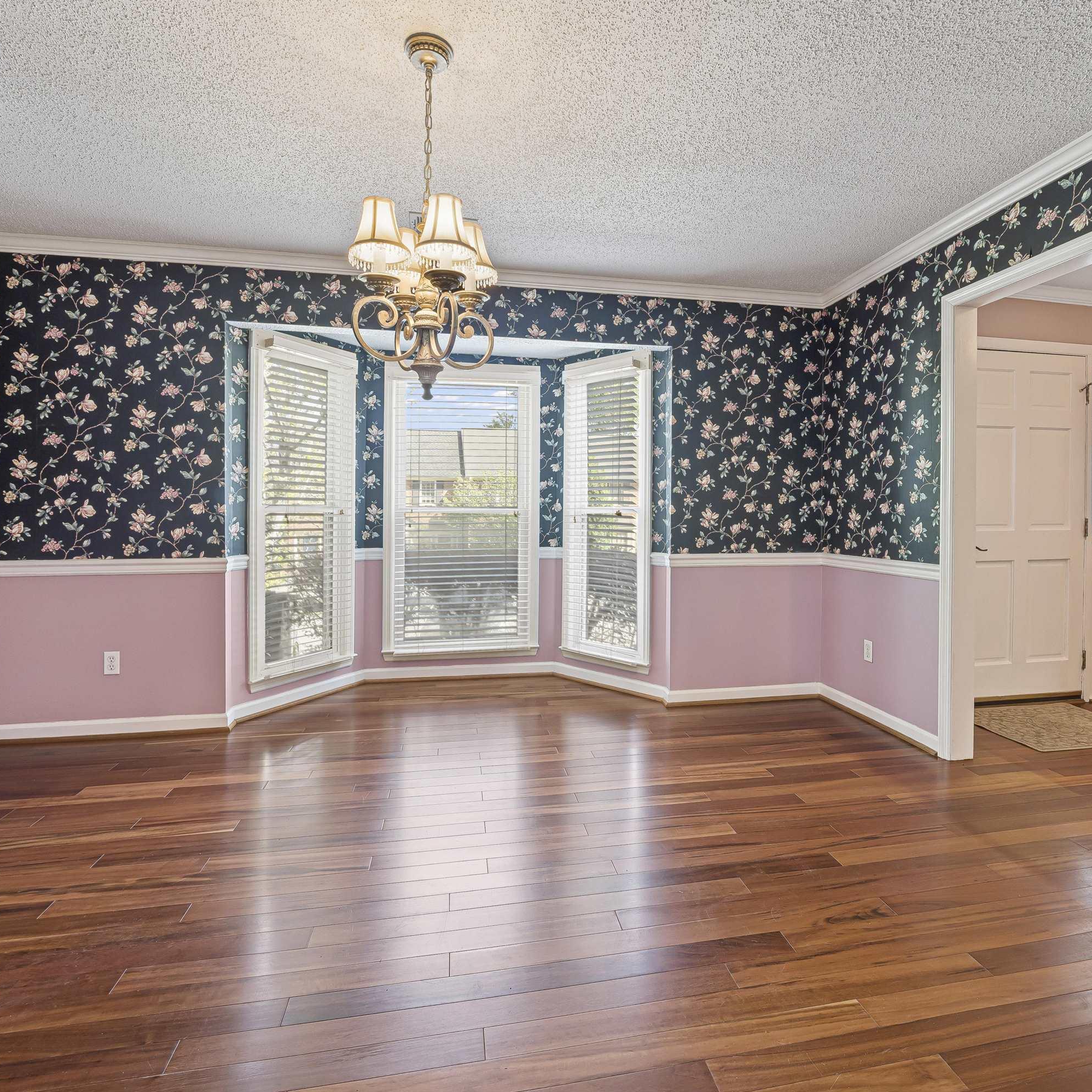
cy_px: 533
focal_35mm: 17
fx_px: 607
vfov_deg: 84.0
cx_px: 588
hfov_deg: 83.8
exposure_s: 1
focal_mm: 13
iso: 250
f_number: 10
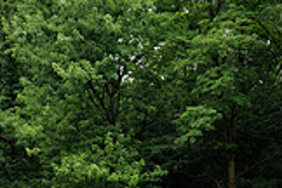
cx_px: 174
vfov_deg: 14.3
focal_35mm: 89
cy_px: 286
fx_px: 697
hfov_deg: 22.8
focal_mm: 24
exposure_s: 1/400
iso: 400
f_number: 4.5
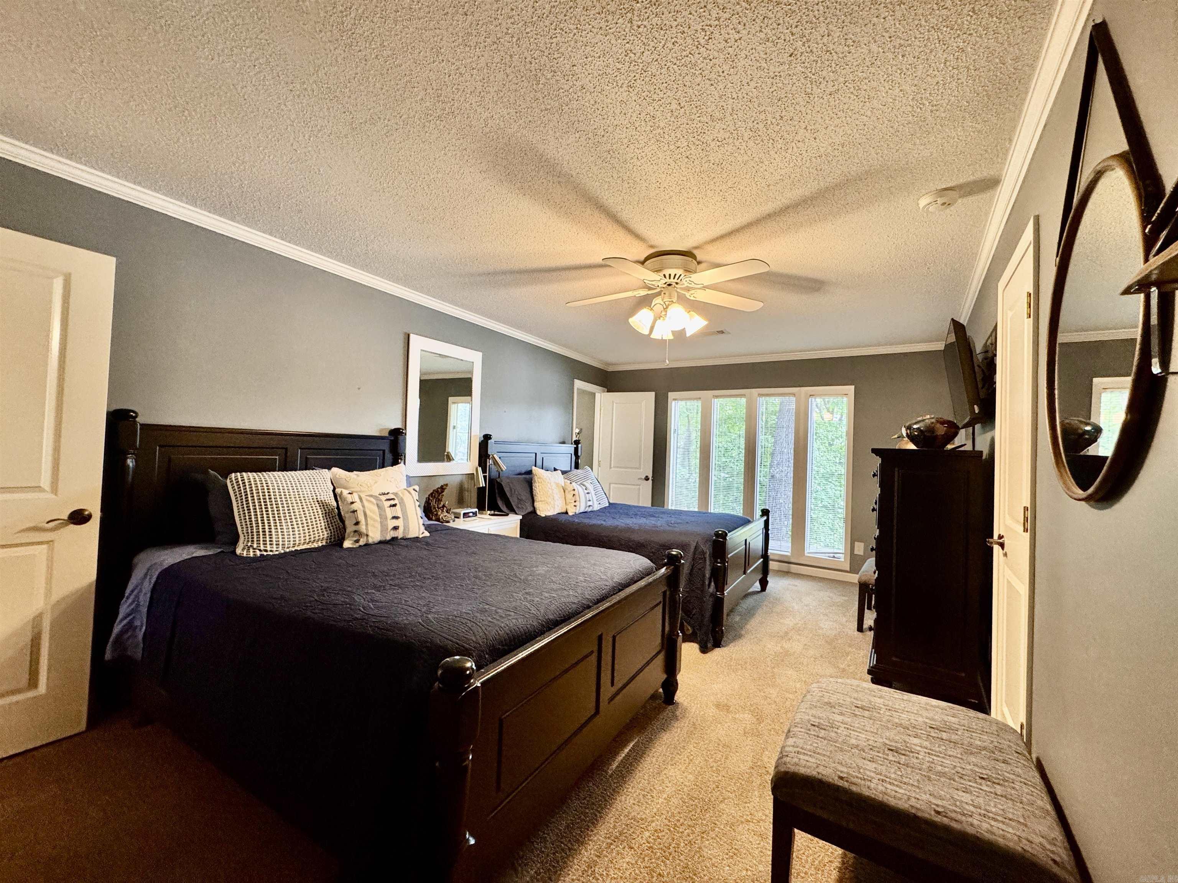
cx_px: 589
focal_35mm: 14
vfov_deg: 85.7
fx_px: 476
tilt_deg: +1.1
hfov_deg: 102.1
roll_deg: -1.9
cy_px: 442
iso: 320
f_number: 2.2
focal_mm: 2.22
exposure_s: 1/60
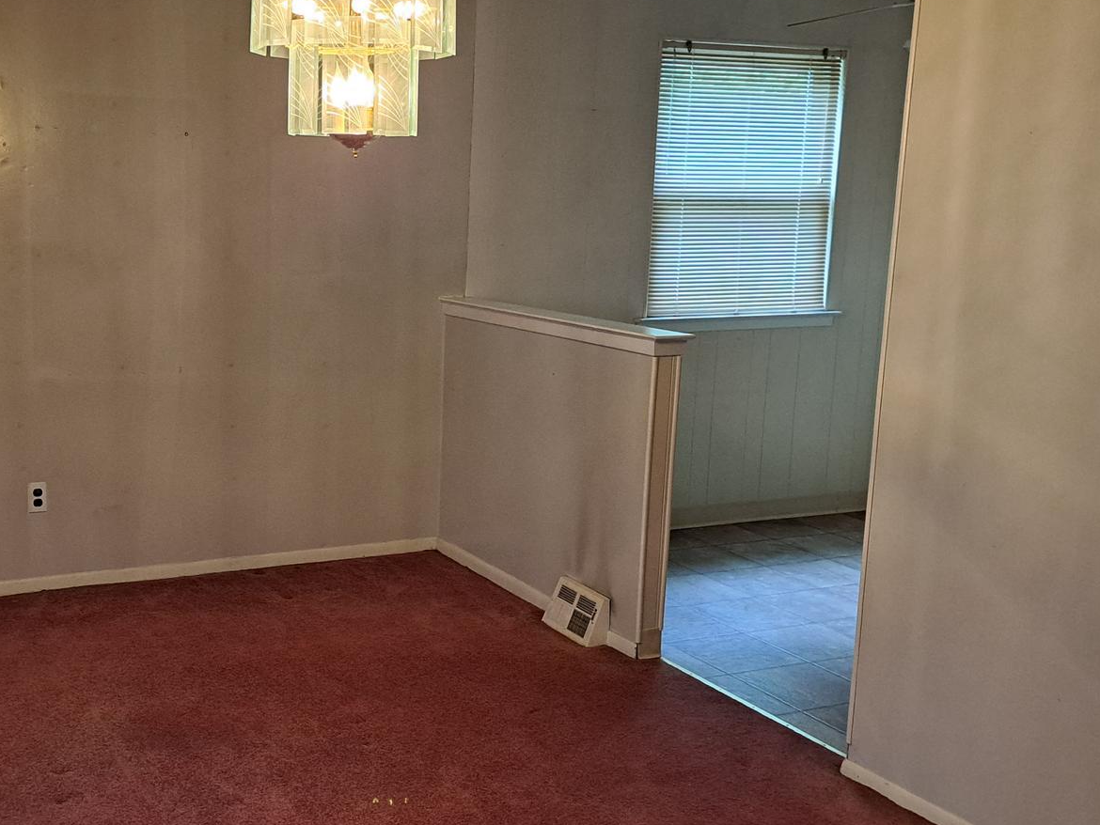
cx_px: 357
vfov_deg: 34.3
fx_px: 1335
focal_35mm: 42
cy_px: 467
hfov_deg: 44.1
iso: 400
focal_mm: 5.23
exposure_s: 1/60
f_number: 1.8
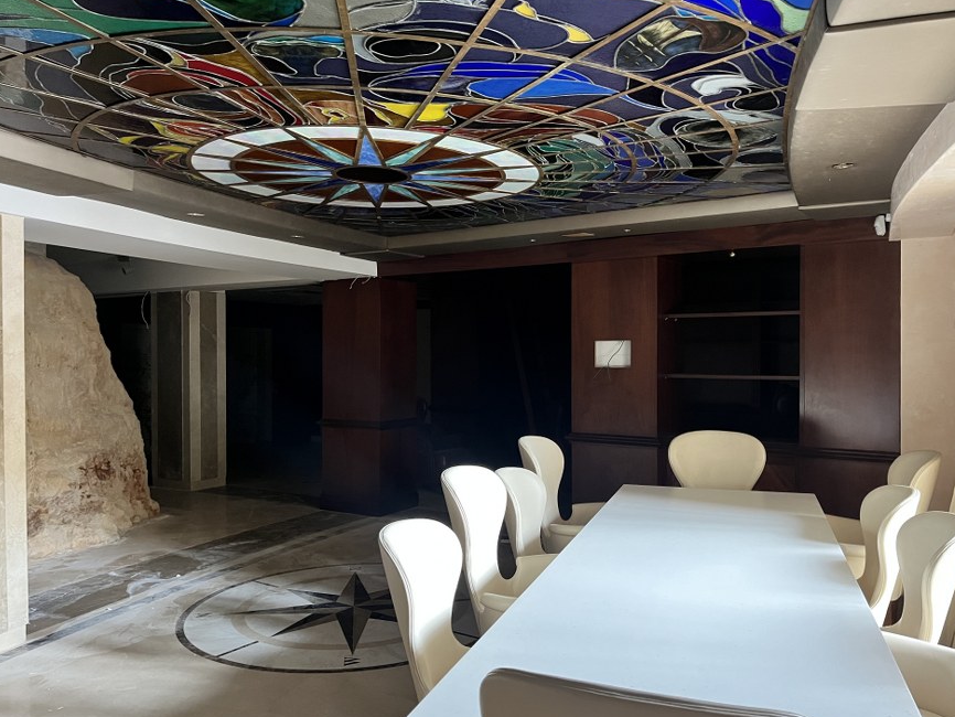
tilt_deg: -0.6
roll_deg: +0.1
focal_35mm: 28
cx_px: 508
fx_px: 773
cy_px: 358
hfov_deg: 63.4
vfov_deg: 49.8
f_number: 1.6
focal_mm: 5.1
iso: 500
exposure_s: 1/43
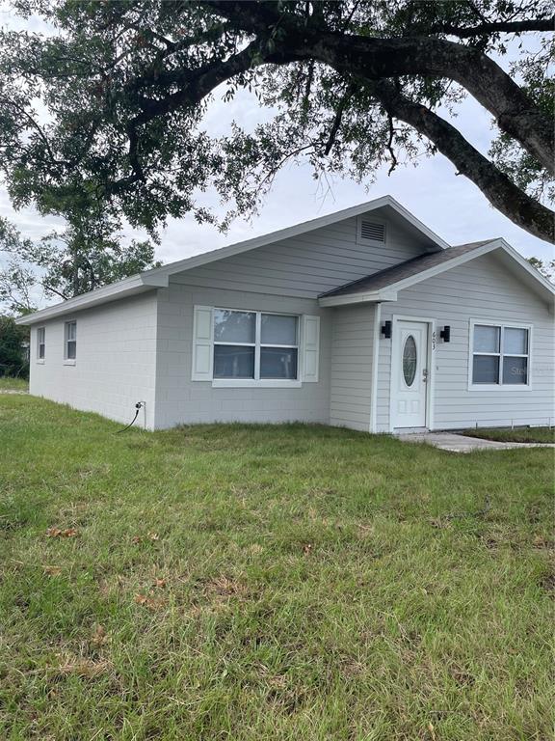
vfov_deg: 67.3
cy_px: 370
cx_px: 278
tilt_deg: +0.4
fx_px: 556
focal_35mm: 26
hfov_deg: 53.1
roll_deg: -0.4
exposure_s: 1/1490
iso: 32
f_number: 1.6
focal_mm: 4.2
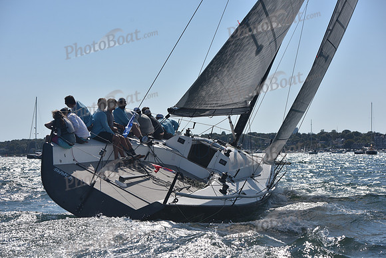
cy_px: 129
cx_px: 193
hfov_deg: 28.8
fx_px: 751
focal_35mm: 70
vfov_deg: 19.5
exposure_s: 1/1250
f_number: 6.3
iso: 250
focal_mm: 70
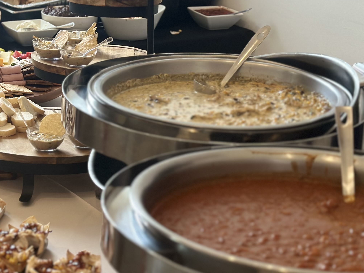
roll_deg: +0.0
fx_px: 1009
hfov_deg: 19.9
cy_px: 118
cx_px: 18
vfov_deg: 15.4
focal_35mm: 96
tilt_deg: -16.9
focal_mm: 6.86
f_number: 1.78
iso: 125
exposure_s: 1/89
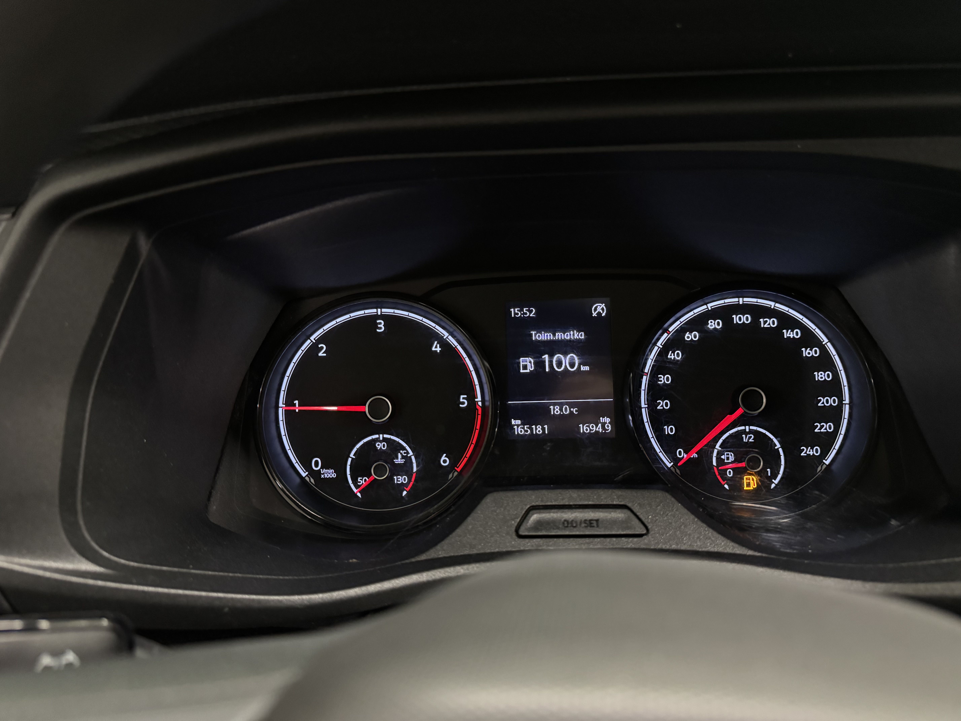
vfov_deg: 56.8
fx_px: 666
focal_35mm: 24
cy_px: 360
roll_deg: +1.6
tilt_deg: -25.3
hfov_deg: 71.6
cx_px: 480
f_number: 1.78
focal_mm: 6.76
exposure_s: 1/50
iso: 640
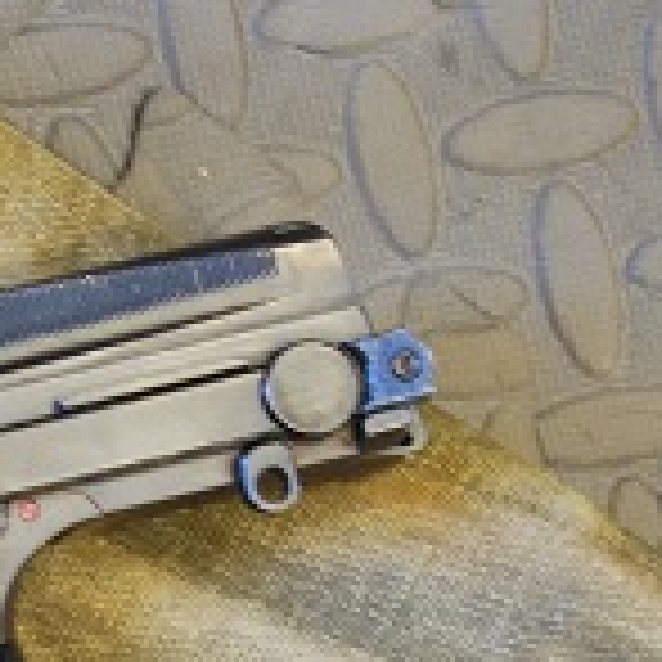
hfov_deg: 10.8
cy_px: 853
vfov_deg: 11.3
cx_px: -563
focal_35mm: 151
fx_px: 3261
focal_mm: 29
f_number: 4
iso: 800
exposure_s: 1/30
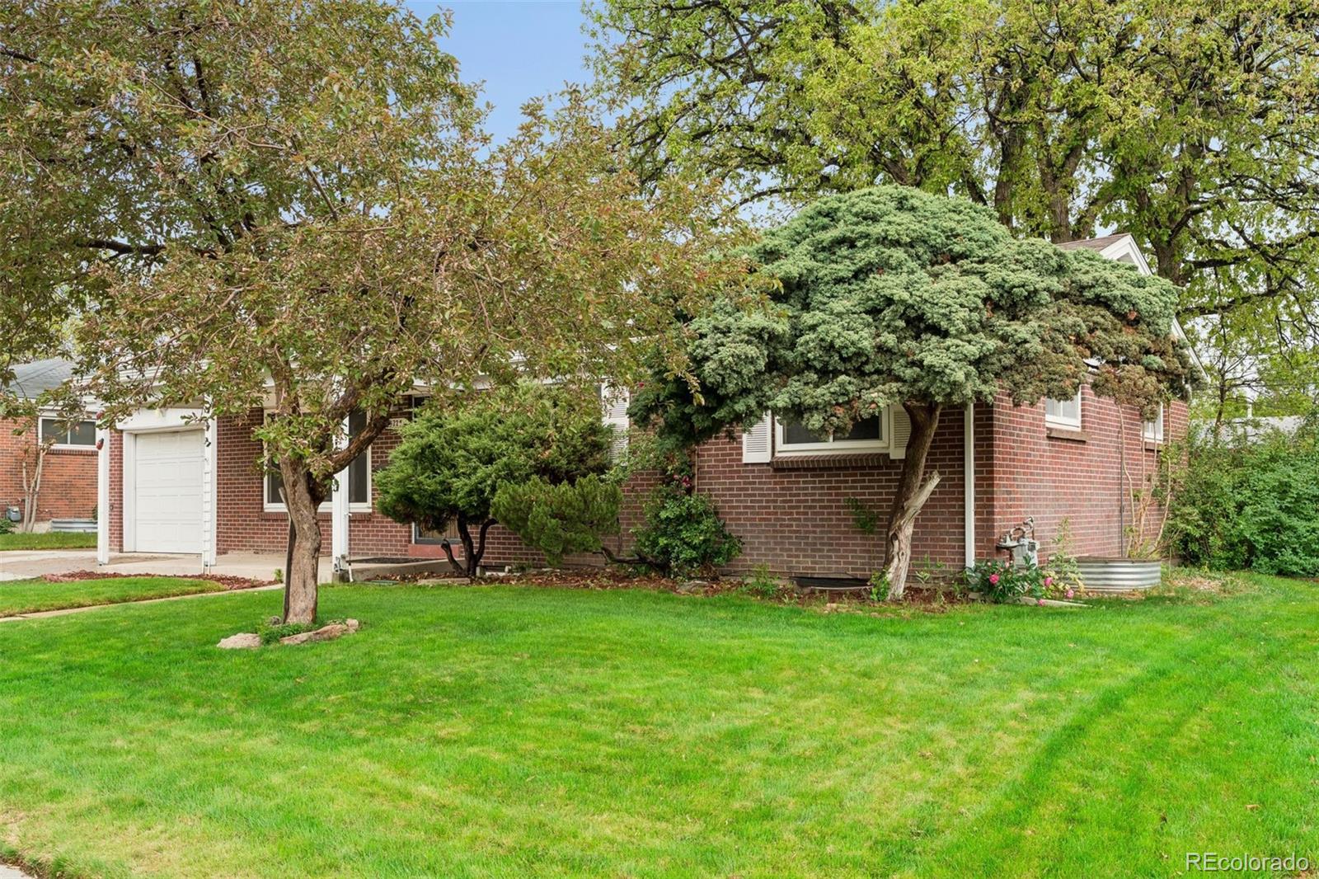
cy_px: 440
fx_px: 1172
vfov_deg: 41.1
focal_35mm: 32
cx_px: 660
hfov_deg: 58.7
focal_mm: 32
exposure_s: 1/160
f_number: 9
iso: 400
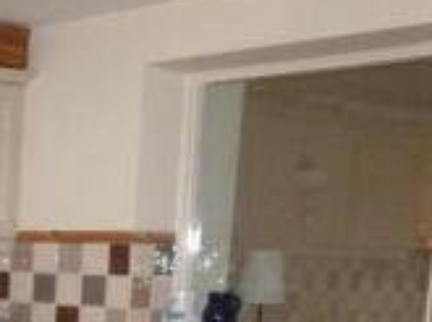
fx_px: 1058
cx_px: -271
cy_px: 433
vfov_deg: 16.3
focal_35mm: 85
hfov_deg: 19.2
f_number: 3.3
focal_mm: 4.3
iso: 400
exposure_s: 1/60
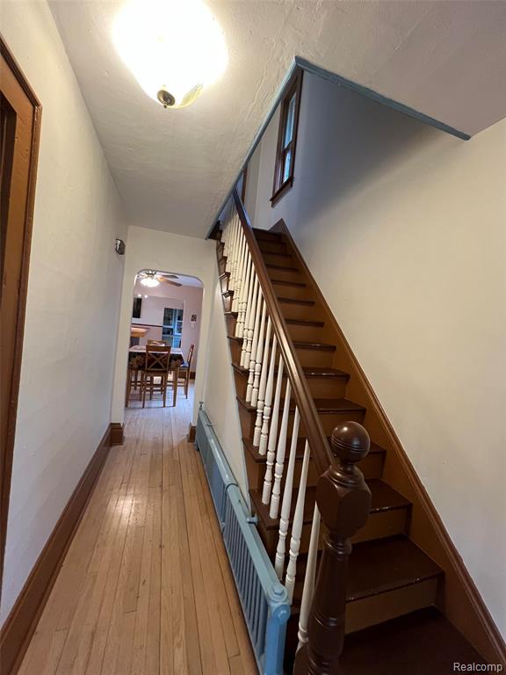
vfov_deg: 106.2
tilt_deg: -0.6
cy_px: 338
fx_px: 253
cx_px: 253
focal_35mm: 13
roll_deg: -5.5
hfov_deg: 89.9
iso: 250
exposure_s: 1/60
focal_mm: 1.57
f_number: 1.8
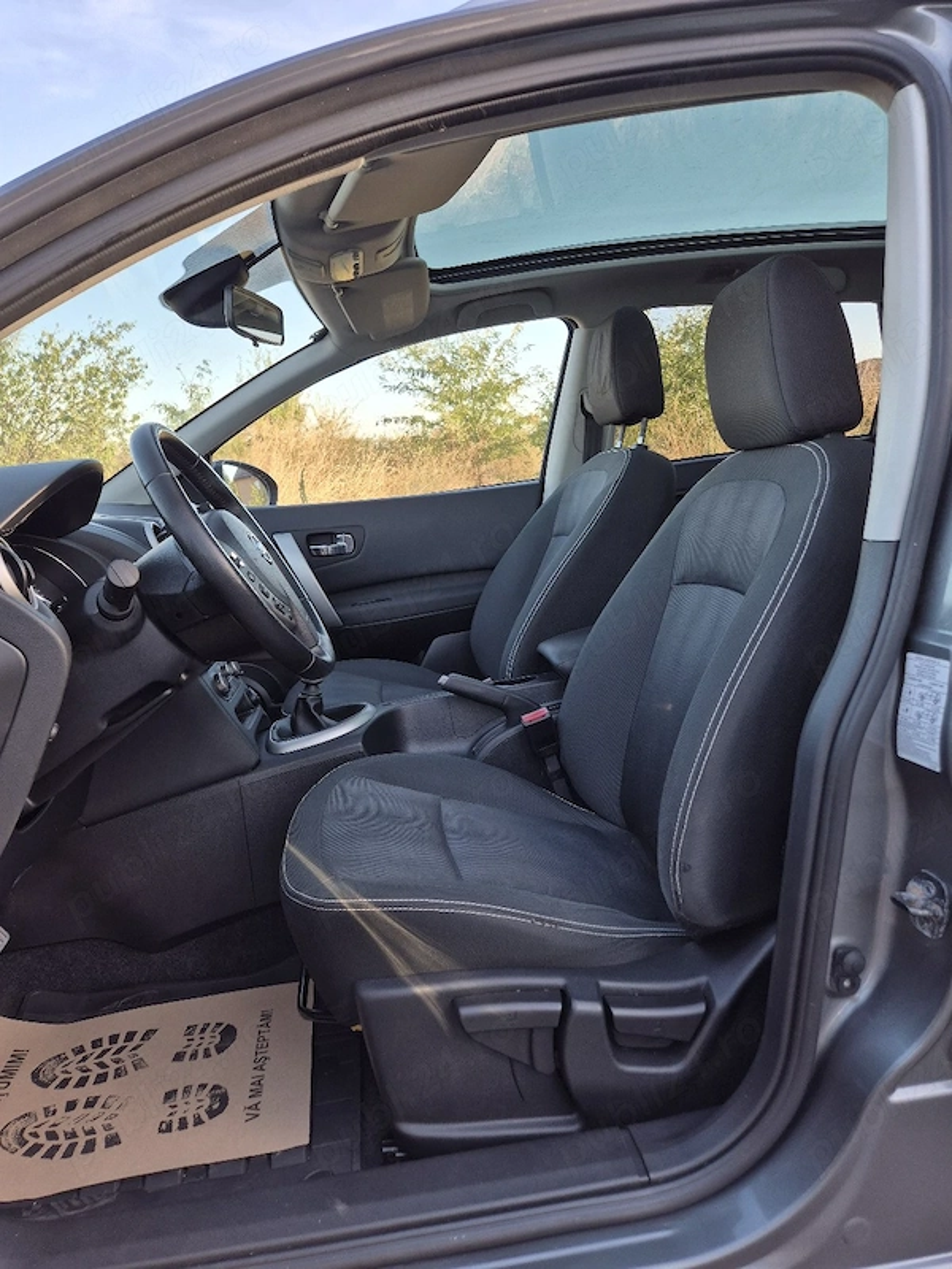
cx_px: 476
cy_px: 634
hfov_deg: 58.9
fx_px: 843
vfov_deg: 73.9
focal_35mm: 23
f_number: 1.8
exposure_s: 1/185
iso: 25
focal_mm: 5.4
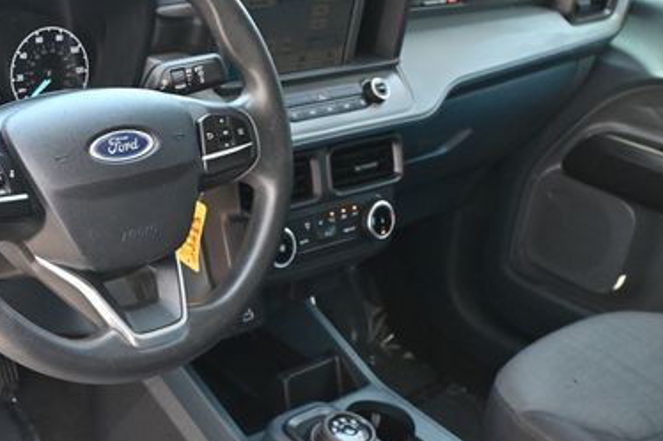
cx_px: 135
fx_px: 991
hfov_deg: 35.8
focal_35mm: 54
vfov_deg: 25.1
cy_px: 250
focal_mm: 21
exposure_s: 1/125
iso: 800
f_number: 4
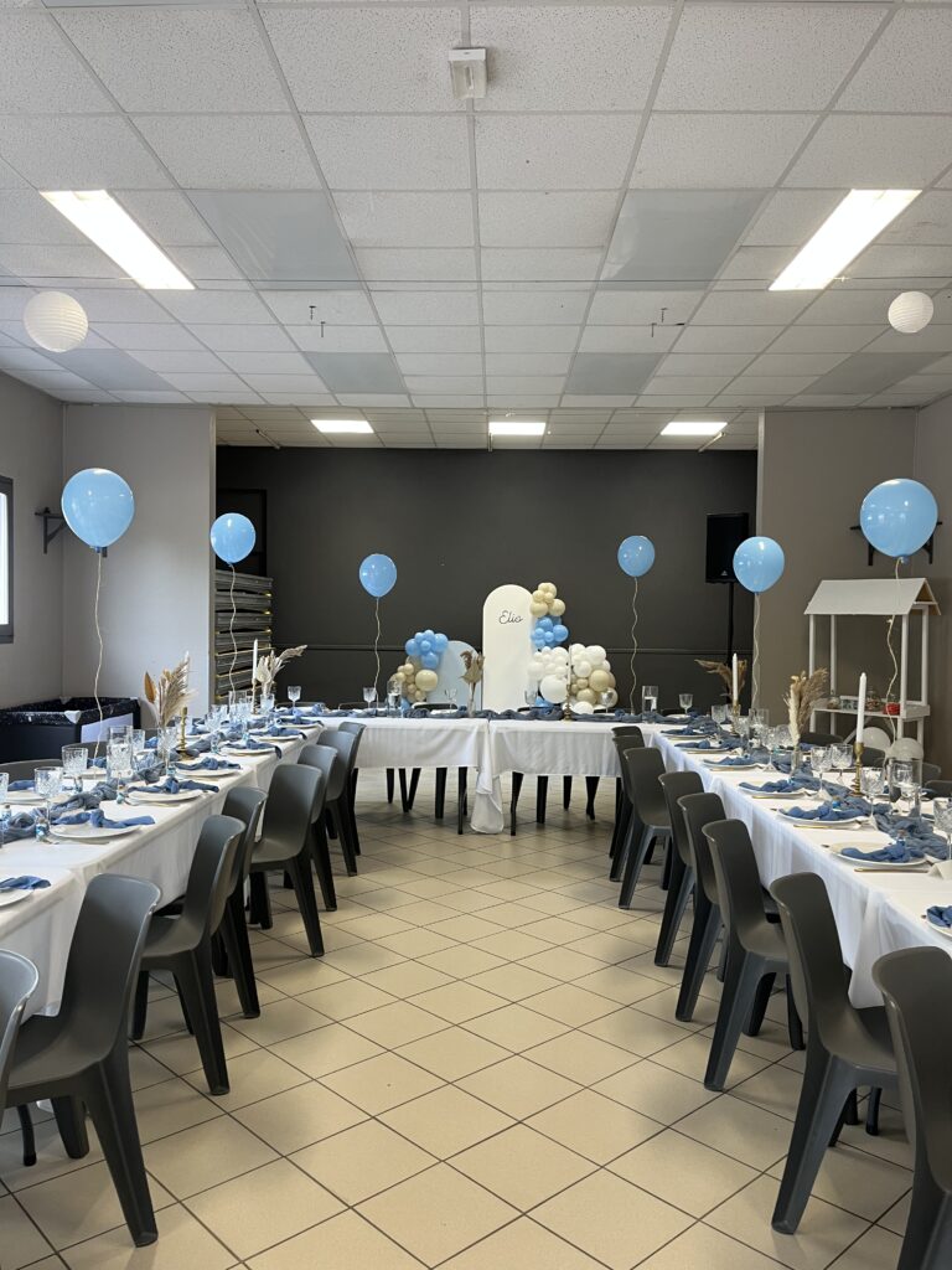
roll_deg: -0.5
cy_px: 635
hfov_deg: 53.1
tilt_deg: -3.5
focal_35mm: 26
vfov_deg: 67.3
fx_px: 953
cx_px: 476
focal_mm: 5.1
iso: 64
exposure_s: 1/50
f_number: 1.6
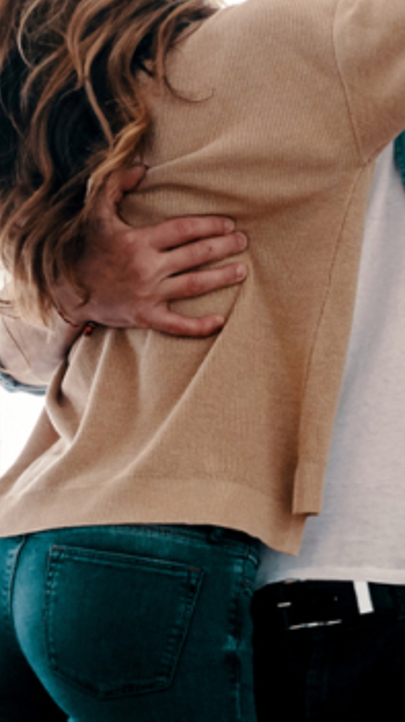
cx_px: -144
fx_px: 3653
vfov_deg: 11.2
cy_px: 719
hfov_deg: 6.3
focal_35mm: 191
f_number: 3.5
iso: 1000
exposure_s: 1/320
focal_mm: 40
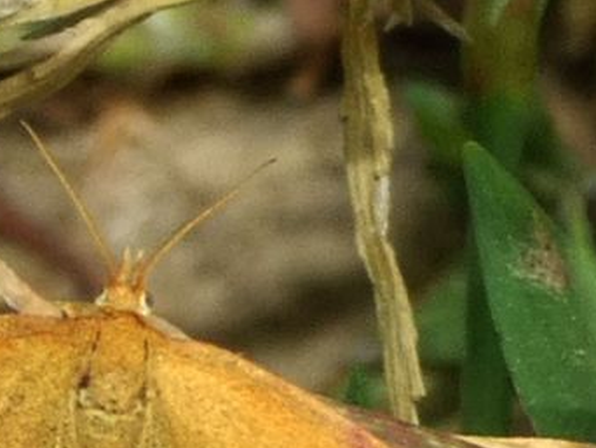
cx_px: 133
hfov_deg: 5.5
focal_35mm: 359
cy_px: 499
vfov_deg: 4.1
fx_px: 6185
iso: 125
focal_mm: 25.8
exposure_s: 1/125
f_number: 5.3
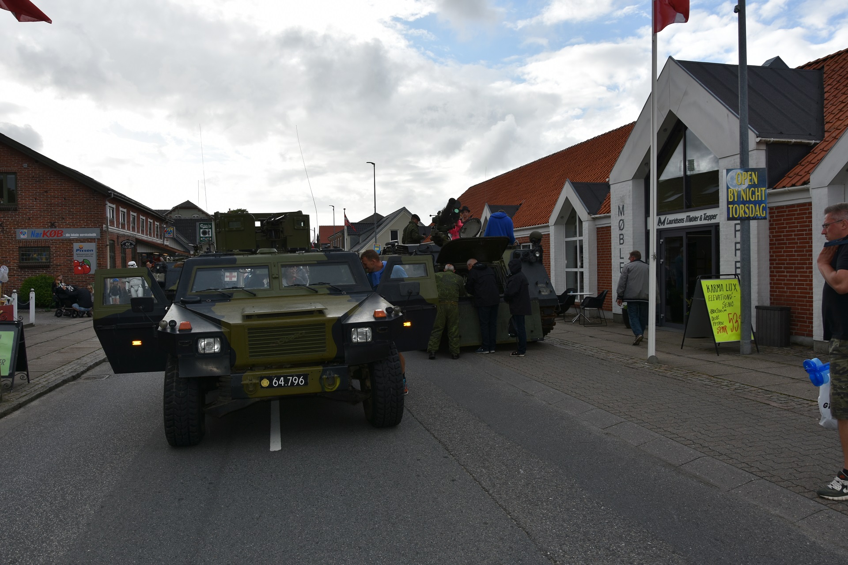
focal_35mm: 27
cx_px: 424
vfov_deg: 47.9
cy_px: 282
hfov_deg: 67.4
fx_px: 636
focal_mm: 18
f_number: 7.1
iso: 100
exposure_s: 1/250
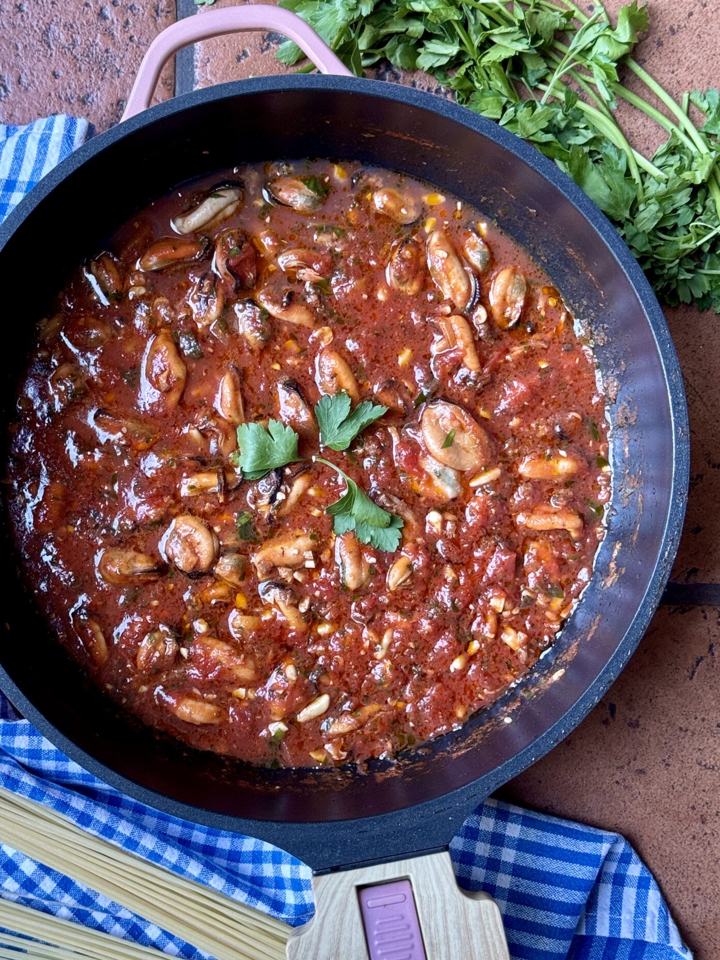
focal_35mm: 66
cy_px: 487
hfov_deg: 22.2
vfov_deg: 29.4
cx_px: 285
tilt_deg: -88.3
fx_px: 1831
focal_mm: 6.76
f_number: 1.78
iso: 100
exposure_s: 1/60
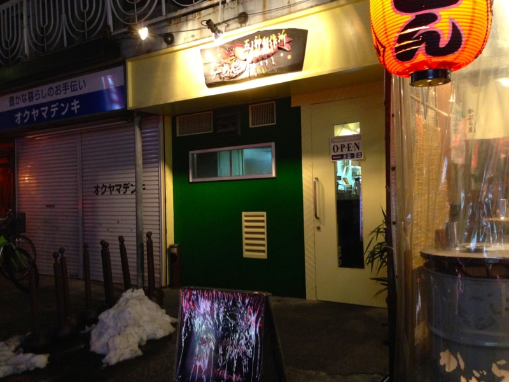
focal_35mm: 33
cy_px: 191
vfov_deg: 42.9
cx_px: 254
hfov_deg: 55.4
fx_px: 485
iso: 320
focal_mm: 4.12
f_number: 2.4
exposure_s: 1/20
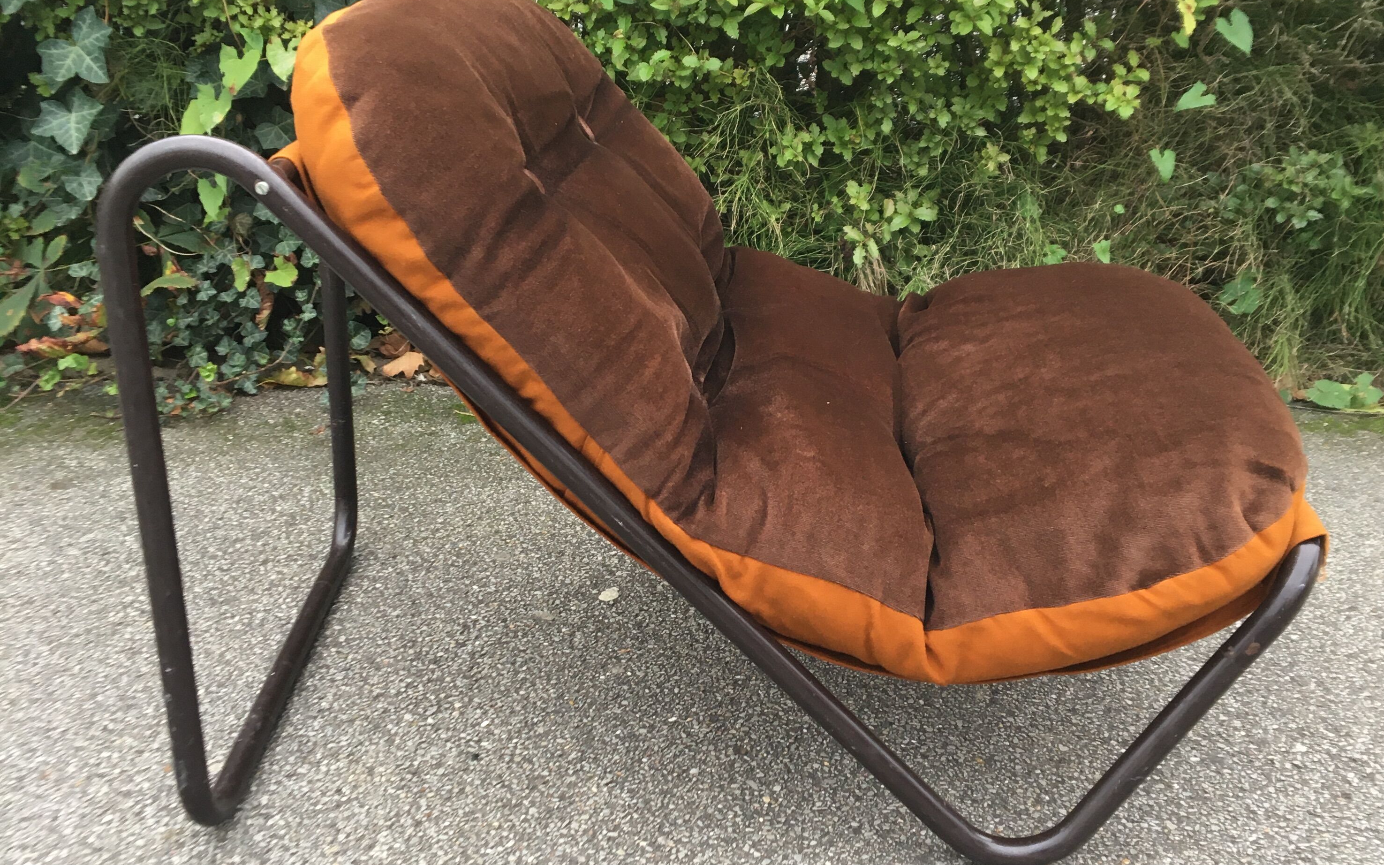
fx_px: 1584
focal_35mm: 42
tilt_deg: -23.7
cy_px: 414
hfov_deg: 47.2
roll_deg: +0.6
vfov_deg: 30.5
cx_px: 709
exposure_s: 1/33
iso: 64
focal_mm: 4.15
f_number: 2.2
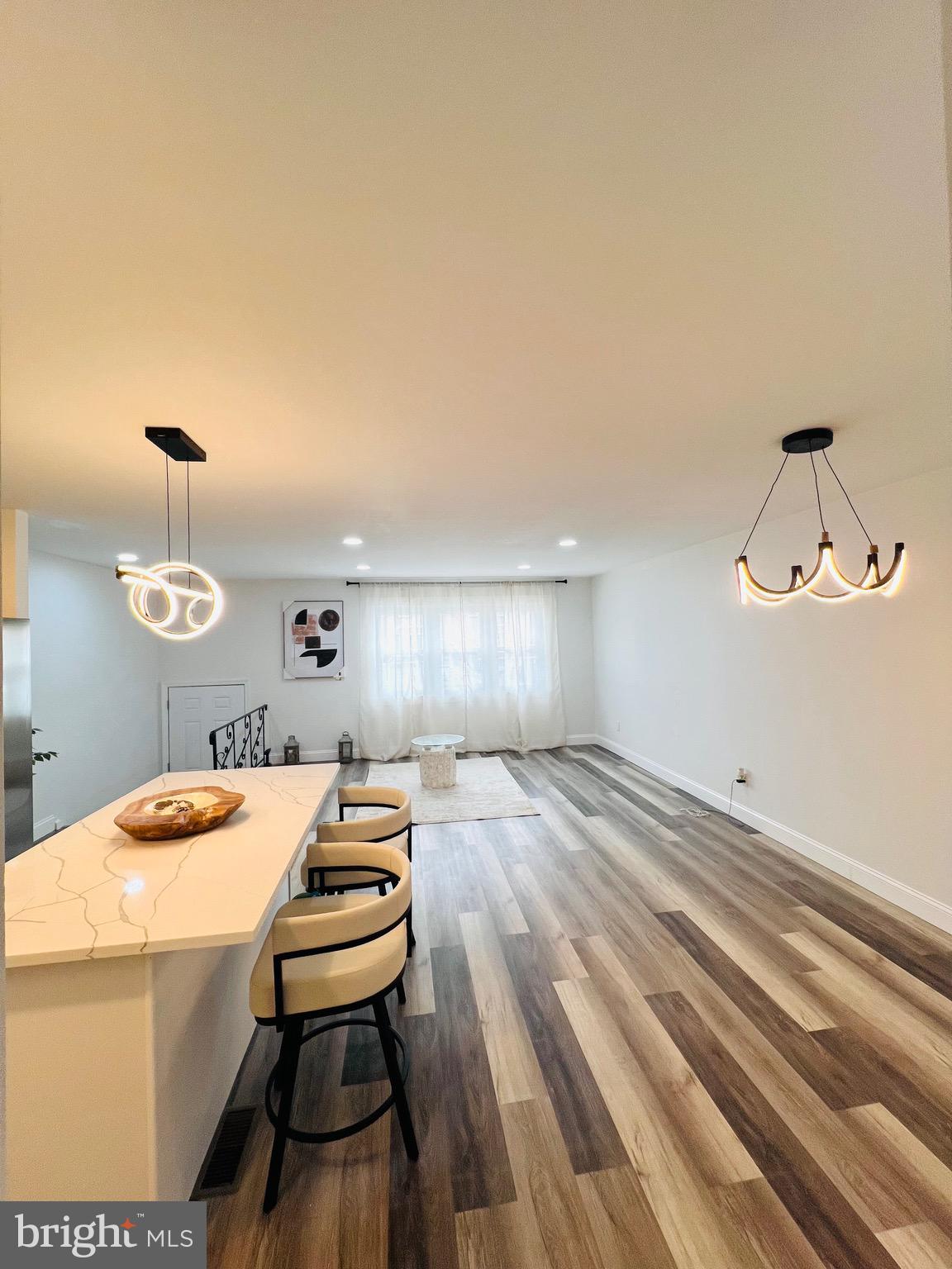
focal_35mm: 13
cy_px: 634
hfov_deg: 89.9
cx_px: 476
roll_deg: +1.6
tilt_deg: +0.6
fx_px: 477
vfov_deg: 106.2
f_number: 1.8
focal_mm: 1.57
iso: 80
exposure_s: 1/120
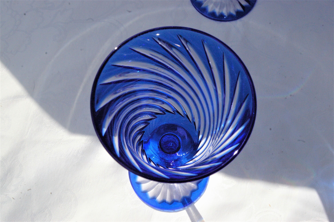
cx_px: 167
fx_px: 362
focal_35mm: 39
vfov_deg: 34.1
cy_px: 111
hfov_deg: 49.6
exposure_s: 1/1000
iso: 1600
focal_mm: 26
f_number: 13
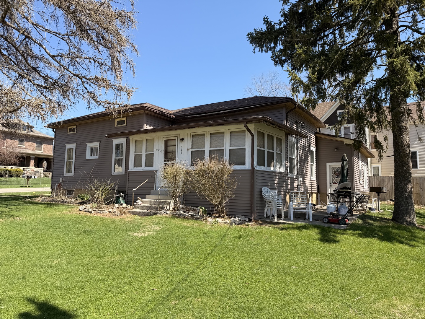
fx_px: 295
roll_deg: -0.9
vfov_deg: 56.8
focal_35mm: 24
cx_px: 212
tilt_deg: +6.2
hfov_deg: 71.6
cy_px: 160
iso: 80
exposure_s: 1/2299
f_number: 1.78
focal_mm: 6.76
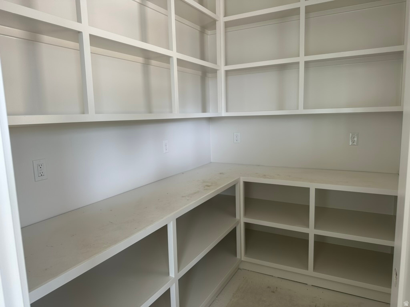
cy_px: 154
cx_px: 205
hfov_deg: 71.6
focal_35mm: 24
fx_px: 284
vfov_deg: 56.8
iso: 64
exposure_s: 1/153
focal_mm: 6.86
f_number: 1.78
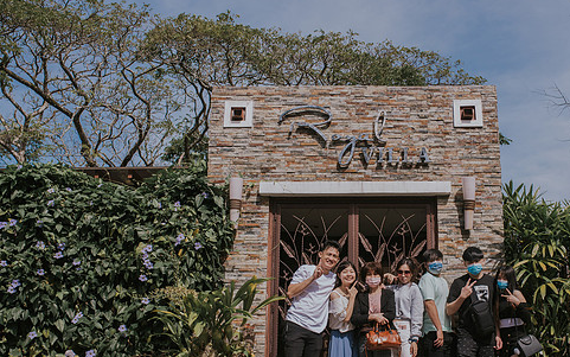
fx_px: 730
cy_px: 224
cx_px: 351
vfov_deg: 27.4
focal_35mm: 47
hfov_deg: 42.4
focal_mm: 35
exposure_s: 1/4000
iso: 400
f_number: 5
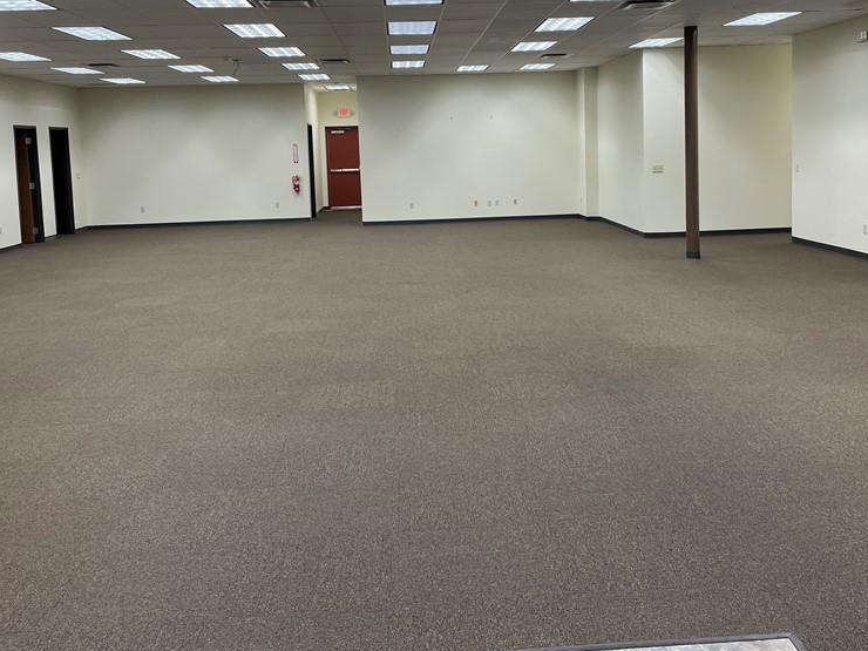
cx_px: 468
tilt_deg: -5.1
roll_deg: +1.8
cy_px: 224
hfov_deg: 51.3
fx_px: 903
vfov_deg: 39.3
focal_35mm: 36
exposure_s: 1/120
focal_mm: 4.2
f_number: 1.6
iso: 80
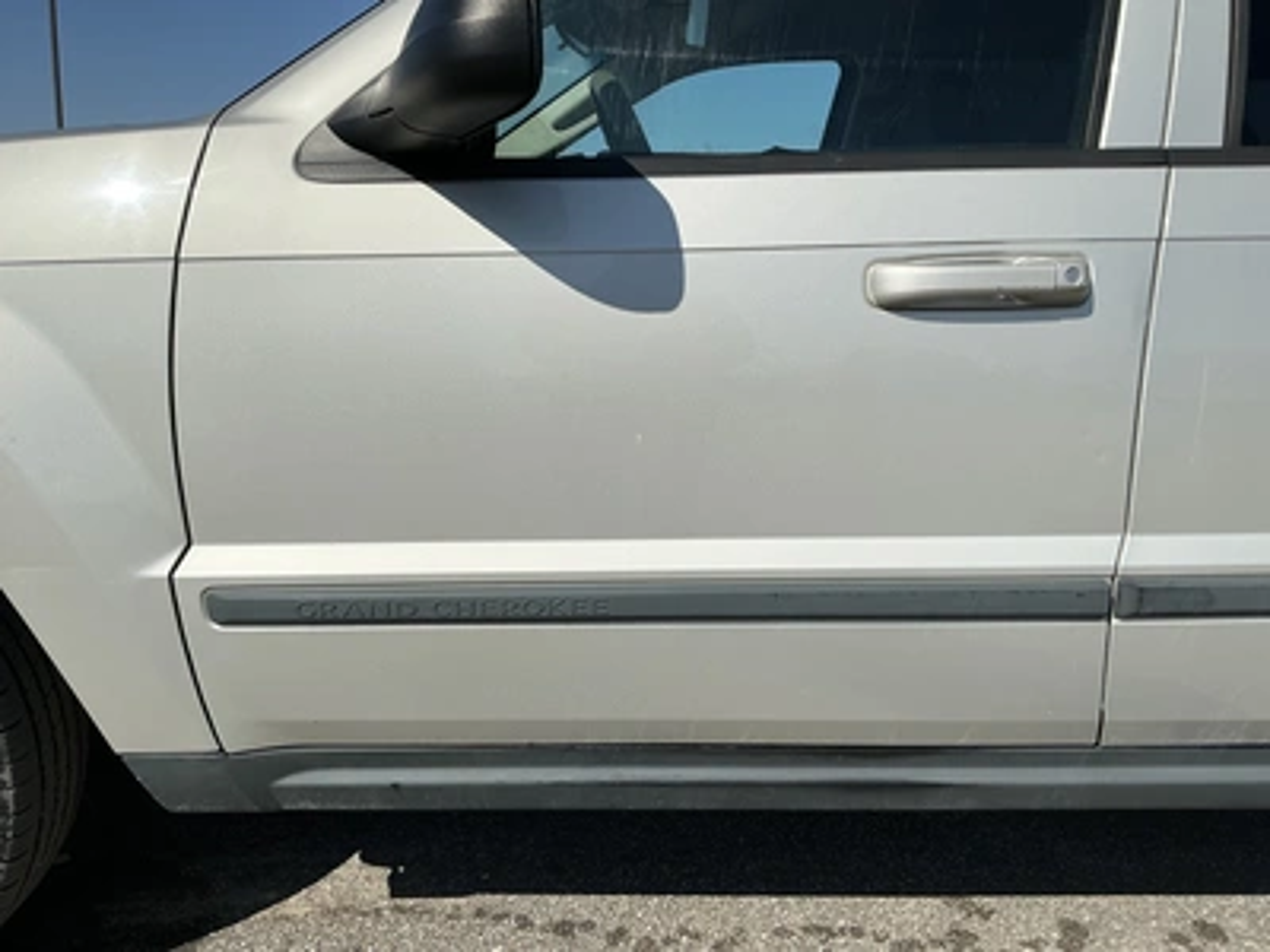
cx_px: 635
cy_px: 476
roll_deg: -3.0
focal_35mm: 28
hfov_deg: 63.4
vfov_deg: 49.7
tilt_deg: -11.5
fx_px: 1027
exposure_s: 1/3788
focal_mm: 3
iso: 25
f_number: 1.8
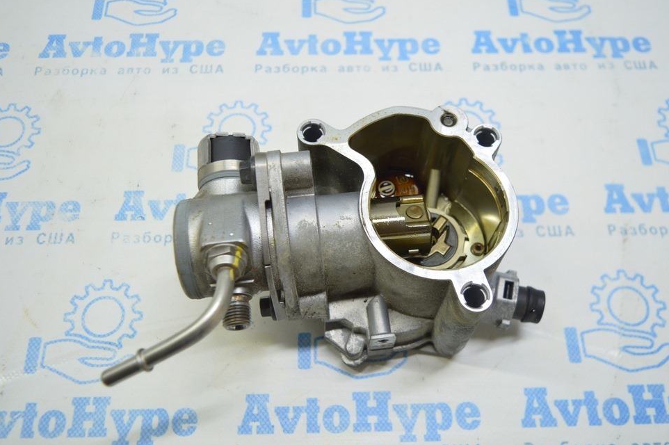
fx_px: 623
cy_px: 222
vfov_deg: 39.3
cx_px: 335
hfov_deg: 56.5
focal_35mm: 34
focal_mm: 21
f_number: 3.8
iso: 400
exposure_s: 1/40
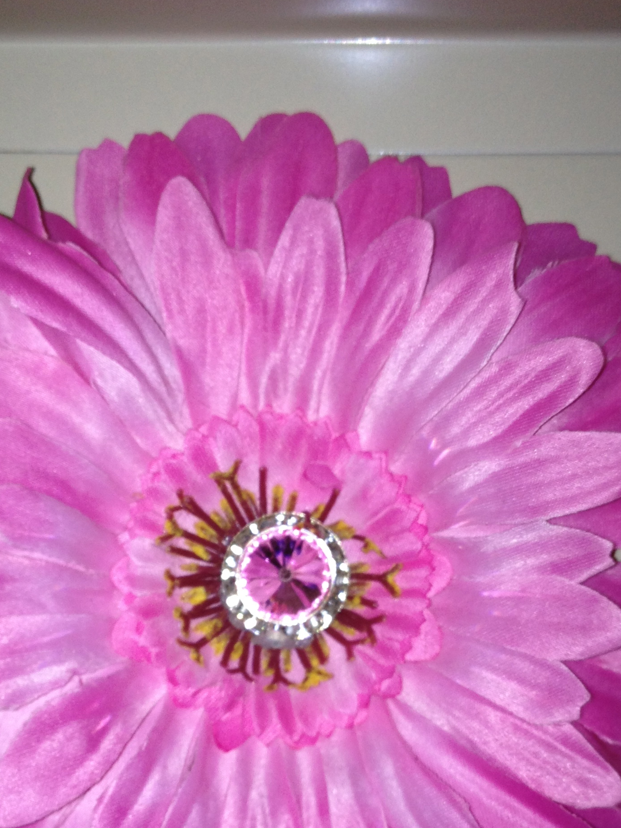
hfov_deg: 23.6
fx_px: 1483
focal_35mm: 62
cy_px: 591
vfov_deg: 30.8
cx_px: 297
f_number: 2.4
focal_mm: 4.28
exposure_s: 1/98
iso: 50
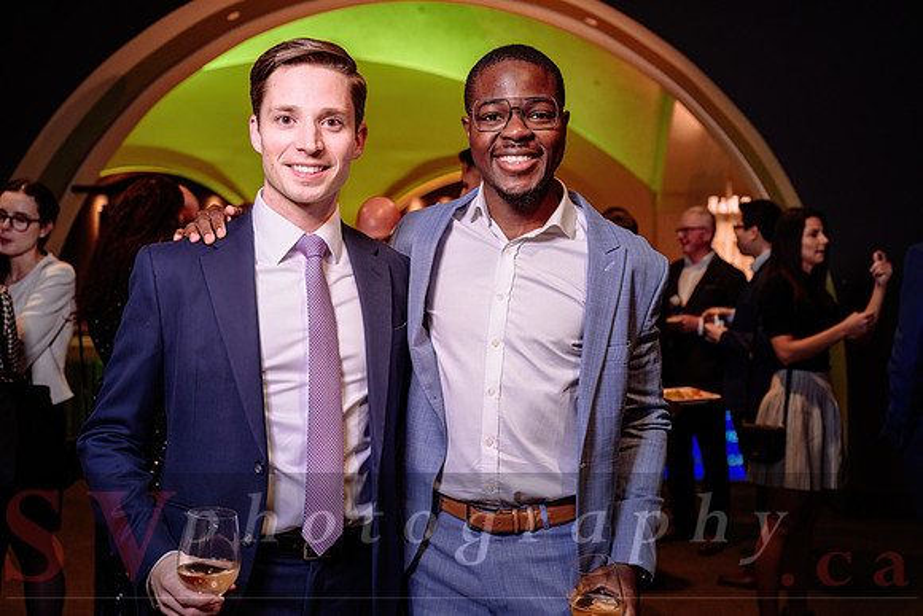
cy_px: 308
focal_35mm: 42
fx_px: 1082
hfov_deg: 46.2
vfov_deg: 31.8
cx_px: 469
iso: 800
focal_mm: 41
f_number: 4
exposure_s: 1/60
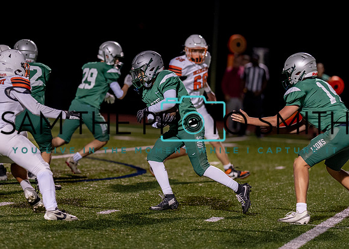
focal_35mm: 247
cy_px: 89
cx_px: 154
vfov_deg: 5.8
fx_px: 2448
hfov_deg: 8.2
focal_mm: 135
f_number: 1.8
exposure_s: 1/1250
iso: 1600
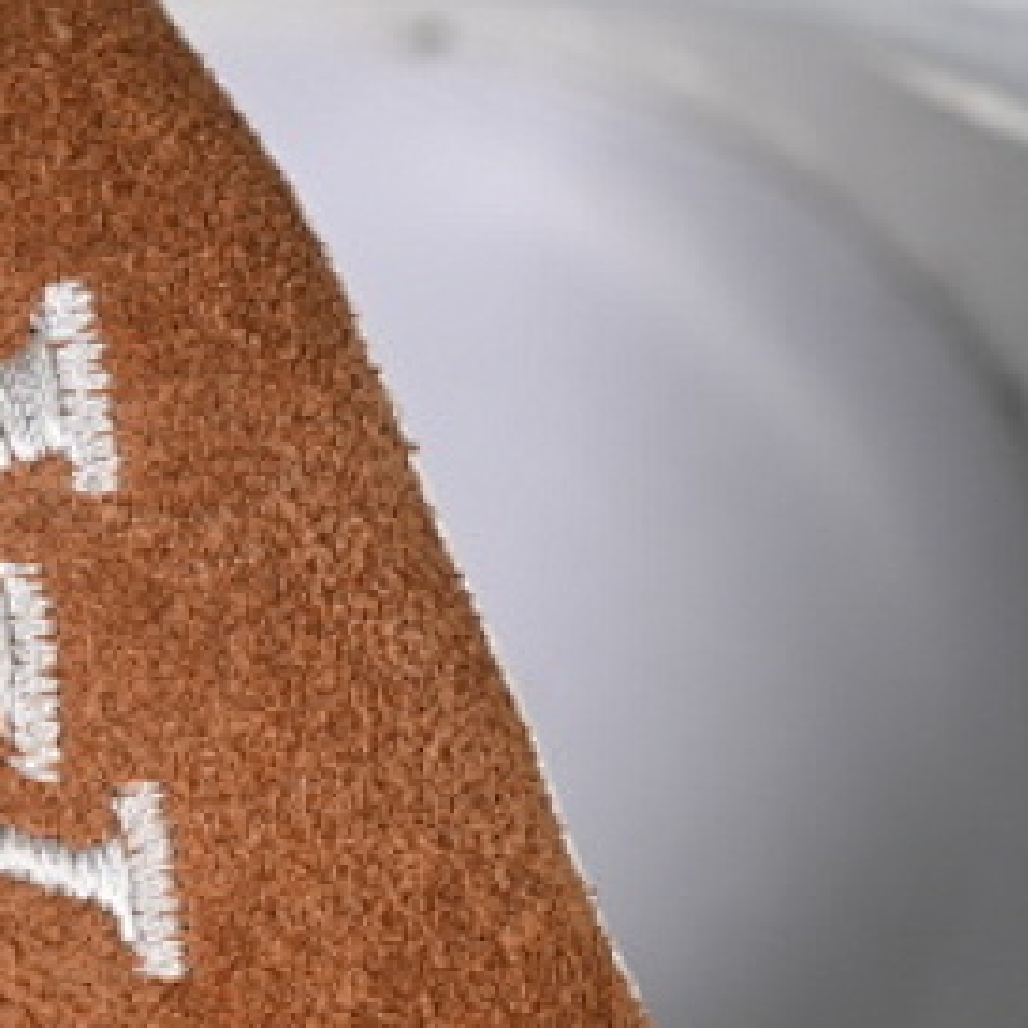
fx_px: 8500
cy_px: 745
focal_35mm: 253
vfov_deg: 6.9
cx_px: -408
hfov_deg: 6.8
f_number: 6.3
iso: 160
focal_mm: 50
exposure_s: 1/60
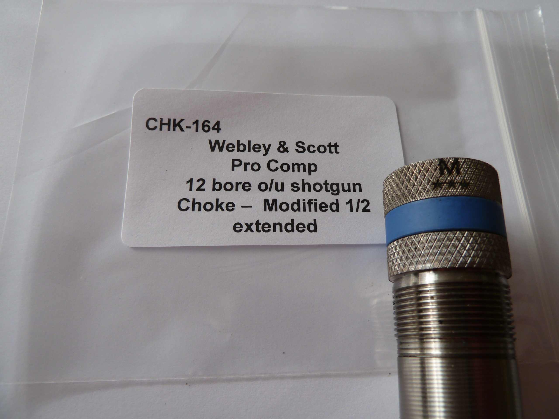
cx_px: 280
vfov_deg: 54.9
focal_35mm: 25
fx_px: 404
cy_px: 210
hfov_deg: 69.4
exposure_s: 1/30
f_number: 3.3
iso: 80
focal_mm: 4.1
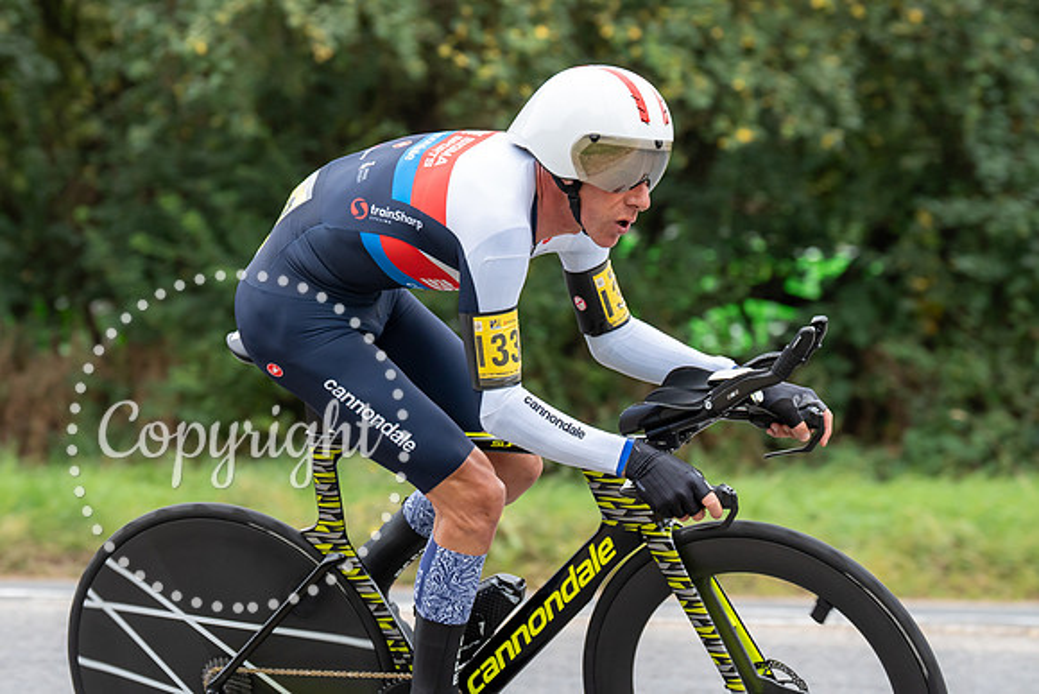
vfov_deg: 9.4
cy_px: 225
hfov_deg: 14.0
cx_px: 337
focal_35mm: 146
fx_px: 4214
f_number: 4
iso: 1000
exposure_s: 1/1000
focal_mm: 108
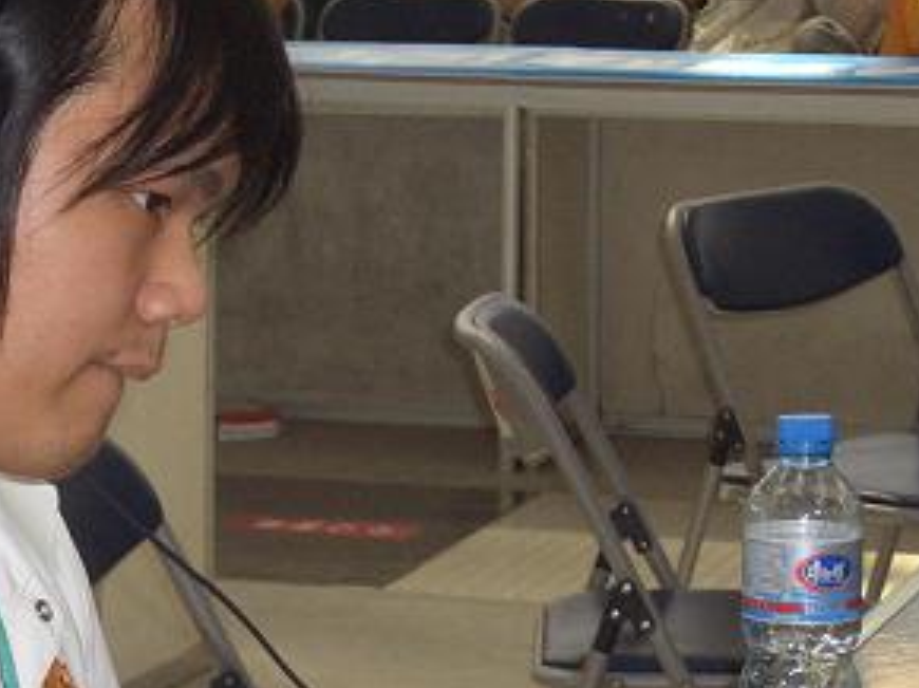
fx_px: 4165
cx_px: 334
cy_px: 512
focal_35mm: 157
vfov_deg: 9.4
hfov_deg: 12.6
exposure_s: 1/60
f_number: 3.9
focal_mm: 12.2
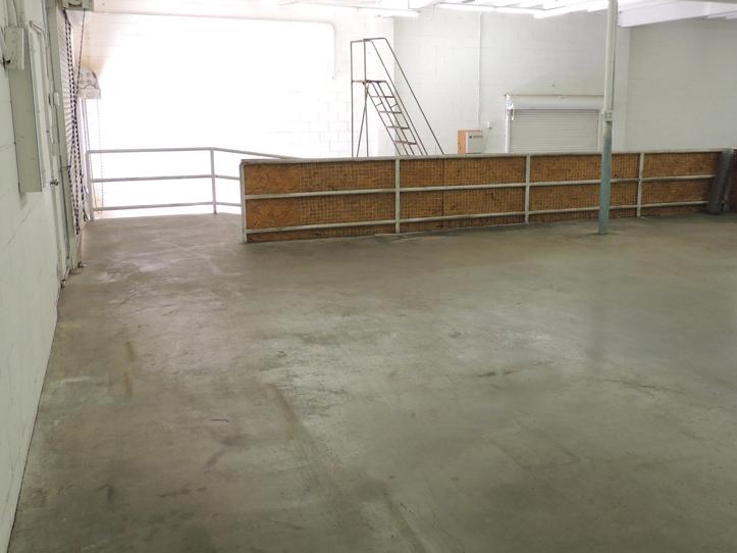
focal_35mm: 34
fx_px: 724
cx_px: 440
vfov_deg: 41.7
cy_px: 243
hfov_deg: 53.6
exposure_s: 1/30
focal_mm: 4.3
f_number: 3
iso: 125
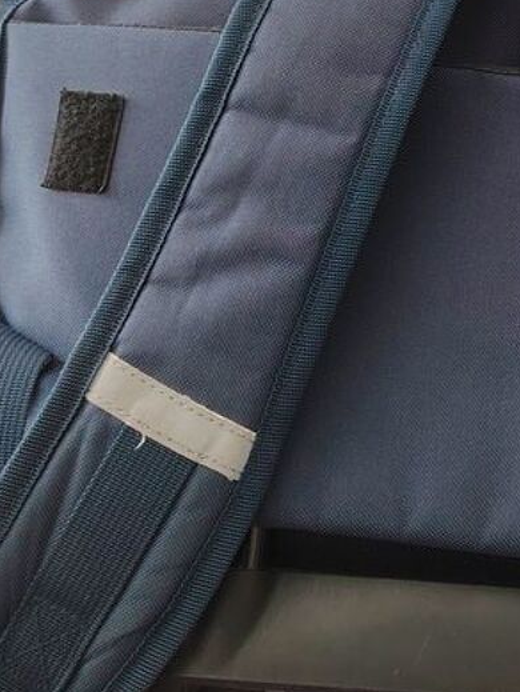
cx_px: 576
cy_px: 146
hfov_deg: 18.4
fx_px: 1540
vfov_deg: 24.9
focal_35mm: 77
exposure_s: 1/50
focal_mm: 5.25
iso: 294
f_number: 1.75
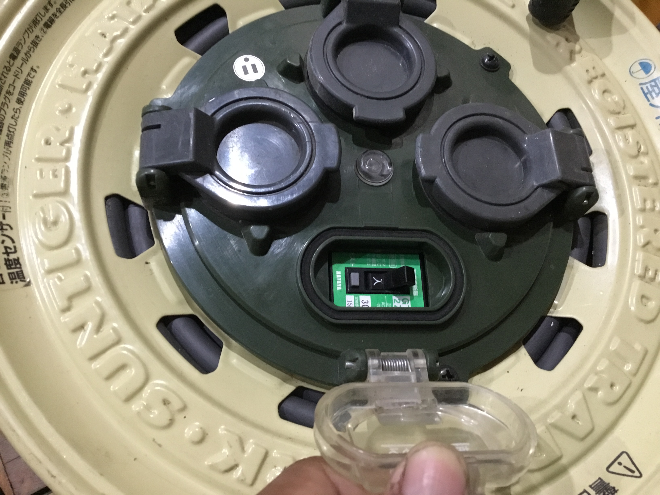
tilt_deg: -70.0
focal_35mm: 31
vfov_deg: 45.4
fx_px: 591
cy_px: 248
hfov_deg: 58.4
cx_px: 330
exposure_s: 1/17
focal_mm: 3.3
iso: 500
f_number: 2.4
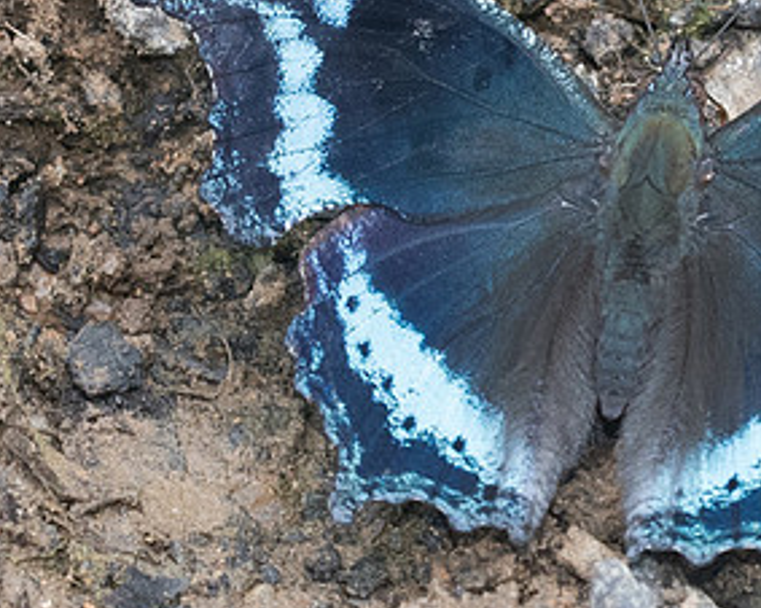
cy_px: 235
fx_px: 27661
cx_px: 670
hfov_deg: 1.6
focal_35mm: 1229
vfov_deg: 1.3
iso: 800
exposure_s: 1/400
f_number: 6.3
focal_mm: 150
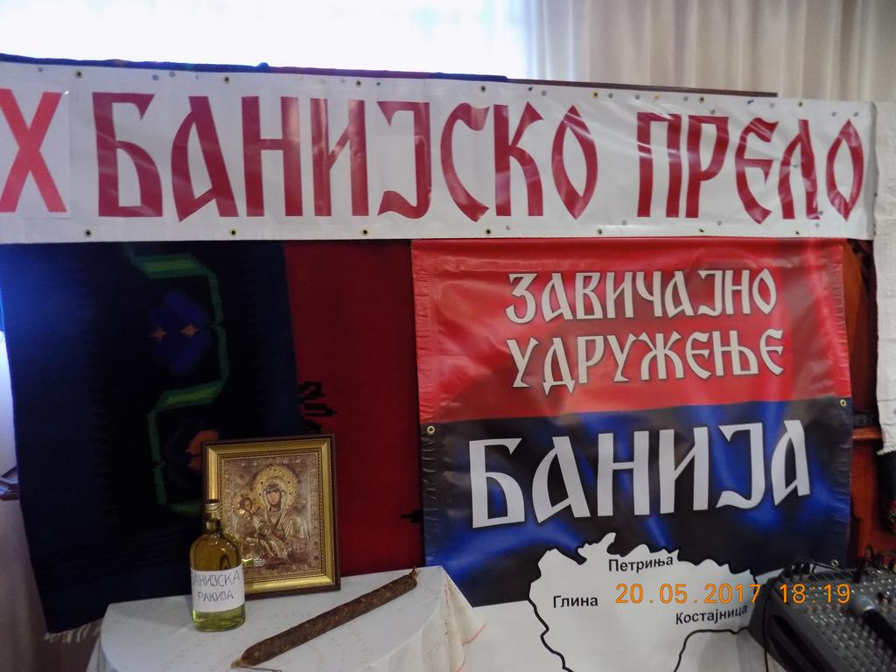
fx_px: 595
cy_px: 336
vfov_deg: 58.9
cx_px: 448
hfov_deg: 73.9
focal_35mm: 23
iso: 400
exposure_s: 1/5
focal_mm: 4
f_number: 3.1
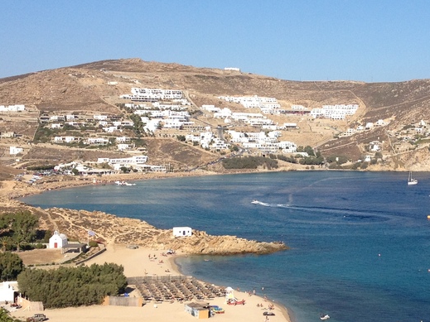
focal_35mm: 81
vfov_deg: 18.2
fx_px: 1006
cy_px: 173
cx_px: 323
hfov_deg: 23.9
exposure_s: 1/1972
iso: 50
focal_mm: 4.28
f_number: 2.4
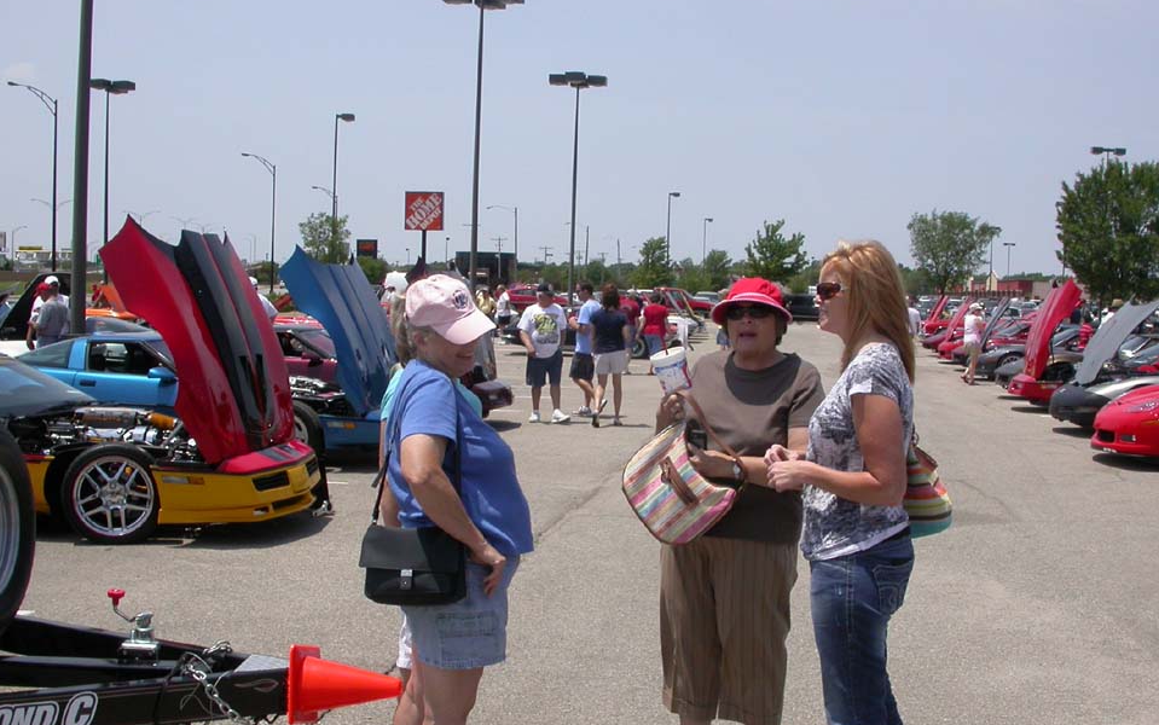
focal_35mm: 43
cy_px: 406
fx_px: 1359
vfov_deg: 29.9
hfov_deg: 46.2
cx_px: 599
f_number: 7.5
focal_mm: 7.85
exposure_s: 1/422
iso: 100
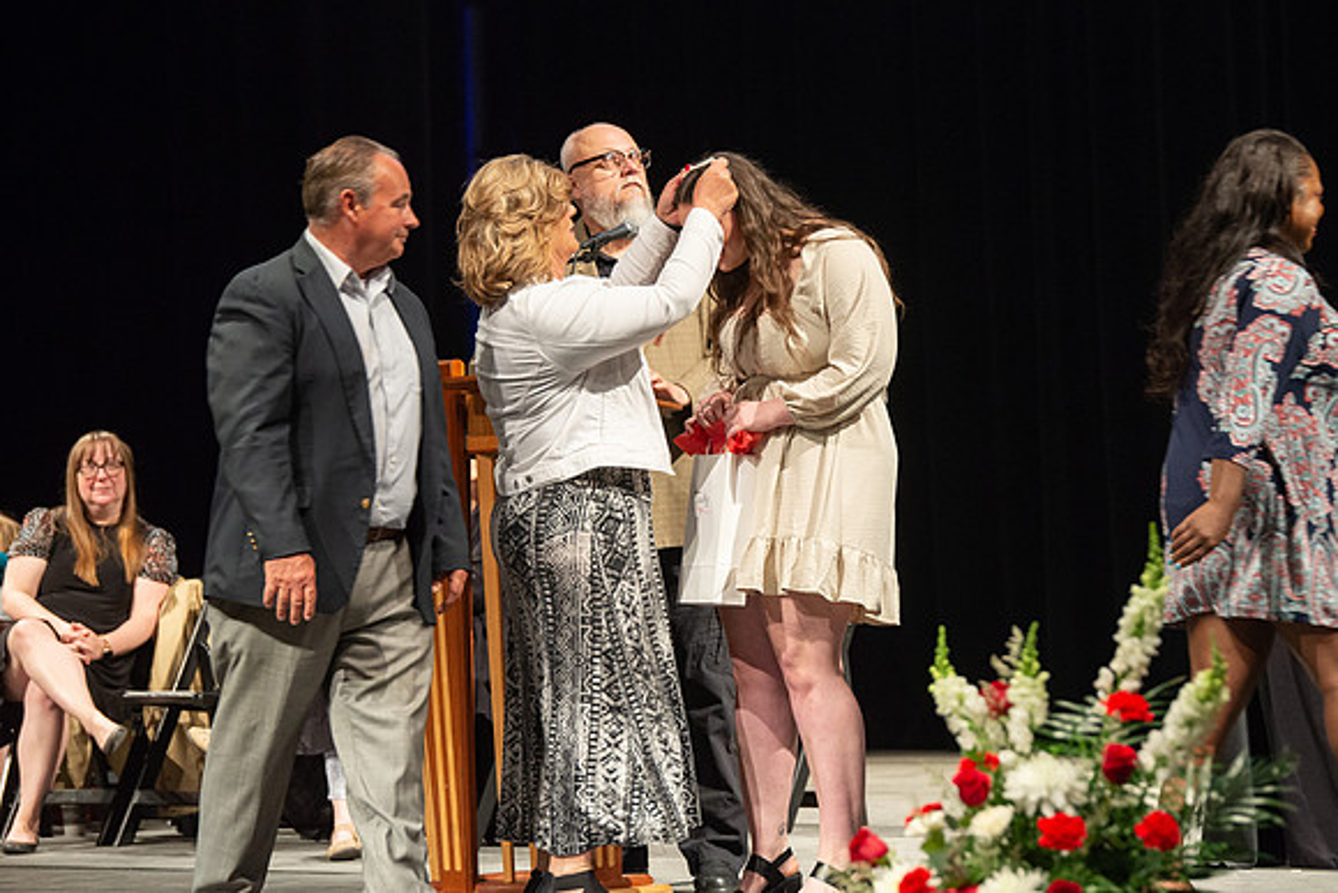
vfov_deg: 9.0
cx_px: 758
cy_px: 387
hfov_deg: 13.4
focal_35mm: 153
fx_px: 5690
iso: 1600
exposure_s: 1/100
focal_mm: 135
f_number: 4
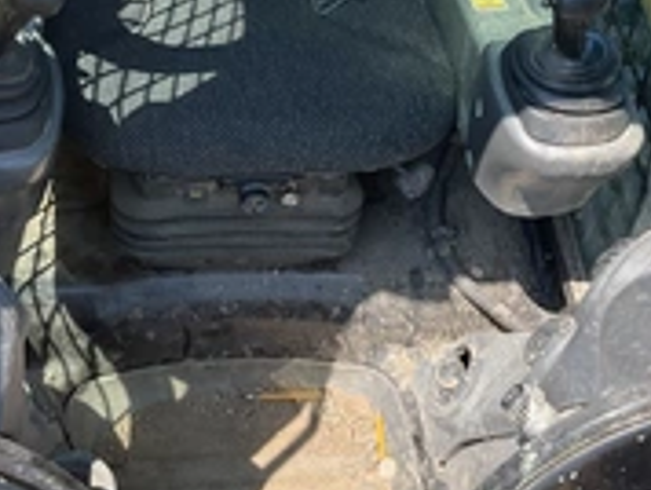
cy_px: 44
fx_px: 1224
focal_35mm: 65
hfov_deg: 29.8
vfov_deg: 22.1
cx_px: 289
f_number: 1.8
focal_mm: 3
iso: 25
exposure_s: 1/457
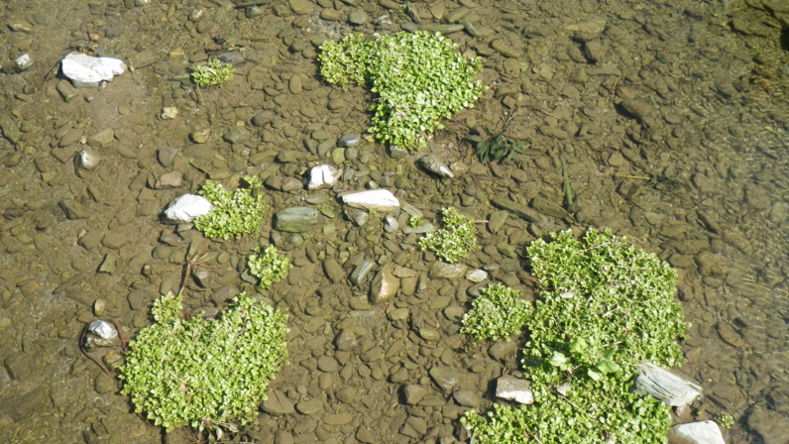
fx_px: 963
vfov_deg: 26.0
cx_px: 395
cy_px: 214
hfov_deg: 44.6
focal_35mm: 46
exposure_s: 1/160
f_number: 5
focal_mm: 7.5
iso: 80
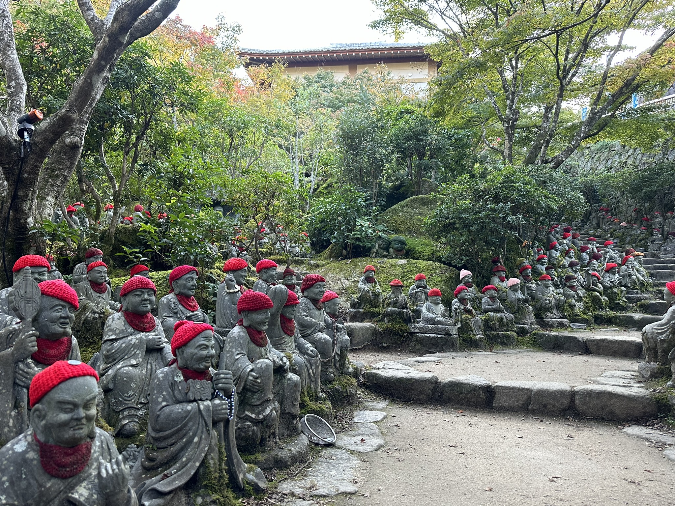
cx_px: 338
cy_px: 253
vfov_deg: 56.8
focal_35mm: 24
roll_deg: -1.2
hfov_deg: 71.6
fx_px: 468
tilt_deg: +7.0
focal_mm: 6.86
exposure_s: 1/121
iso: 200
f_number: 1.78
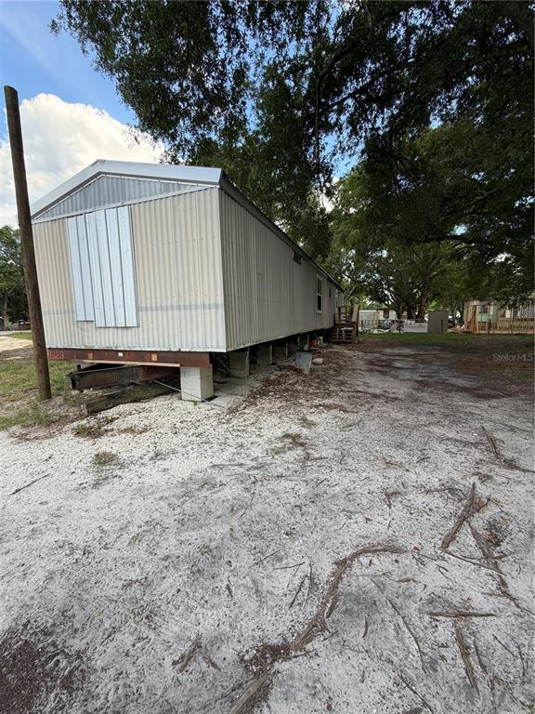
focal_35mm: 14
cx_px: 268
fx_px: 288
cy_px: 357
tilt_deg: -7.6
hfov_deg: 85.7
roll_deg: +0.7
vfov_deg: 102.1
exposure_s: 1/232
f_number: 2.2
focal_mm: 2.22
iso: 40
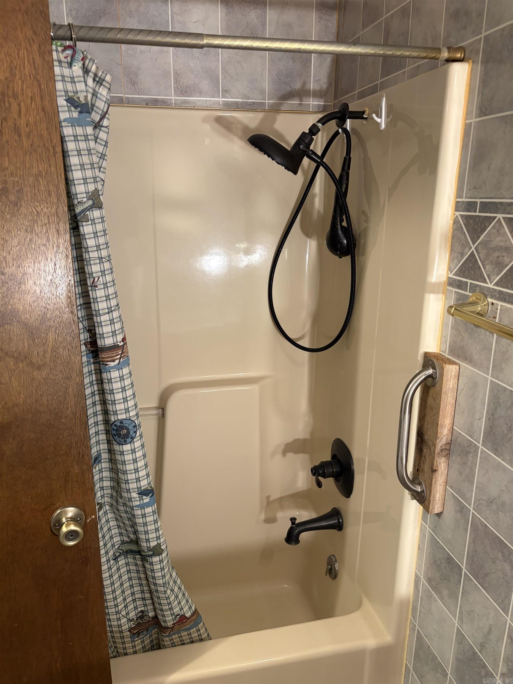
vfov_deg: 67.3
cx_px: 256
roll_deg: +0.6
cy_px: 342
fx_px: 514
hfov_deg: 53.1
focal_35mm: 26
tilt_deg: -18.1
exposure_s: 1/60
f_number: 1.6
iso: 200
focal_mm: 5.96
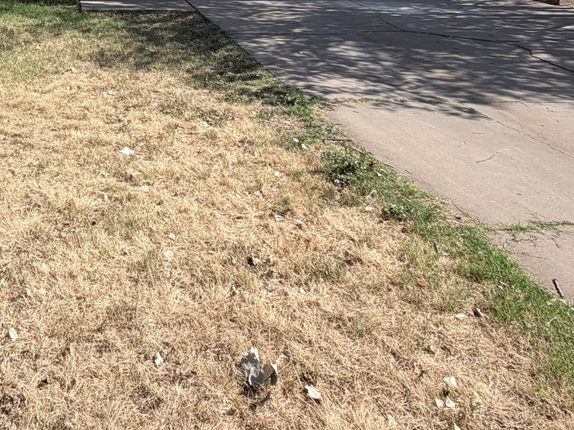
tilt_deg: -3.2
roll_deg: +0.0
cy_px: -38
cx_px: 39
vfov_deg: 33.2
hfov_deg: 43.9
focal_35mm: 38
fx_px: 630
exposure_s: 1/830
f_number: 2.2
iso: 20
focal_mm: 2.22
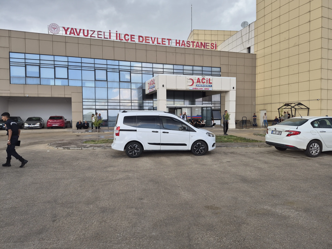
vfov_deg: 58.9
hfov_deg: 73.9
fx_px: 221
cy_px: 124
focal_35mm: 23
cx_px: 166
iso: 80
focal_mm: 5.4
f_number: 1.8
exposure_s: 1/612
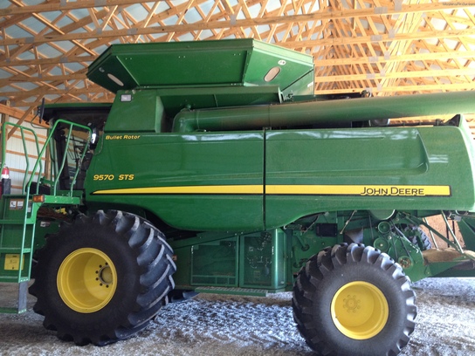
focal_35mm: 35
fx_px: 480
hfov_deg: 52.6
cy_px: 178
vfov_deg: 40.7
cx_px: 238
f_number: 2.4
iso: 160
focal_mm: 4.28
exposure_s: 1/20
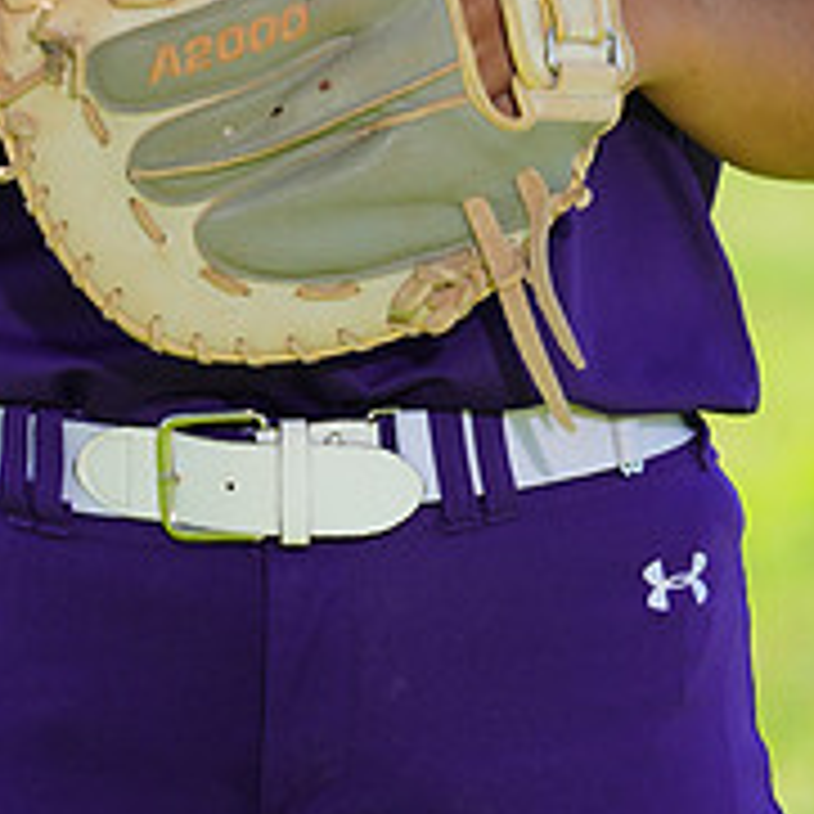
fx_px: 21709
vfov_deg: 2.1
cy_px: -472
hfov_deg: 2.1
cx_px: 324
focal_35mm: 816
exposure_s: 1/200
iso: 200
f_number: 9
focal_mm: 300
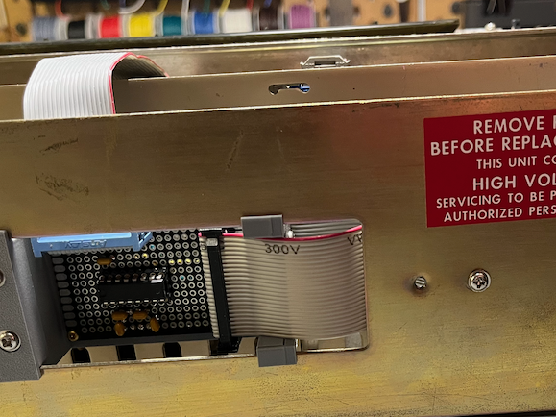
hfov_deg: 40.9
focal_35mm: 46
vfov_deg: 30.6
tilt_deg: -22.6
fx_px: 739
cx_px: 358
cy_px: 345
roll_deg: +3.2
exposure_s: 1/60
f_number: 1.6
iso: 160
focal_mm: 5.1
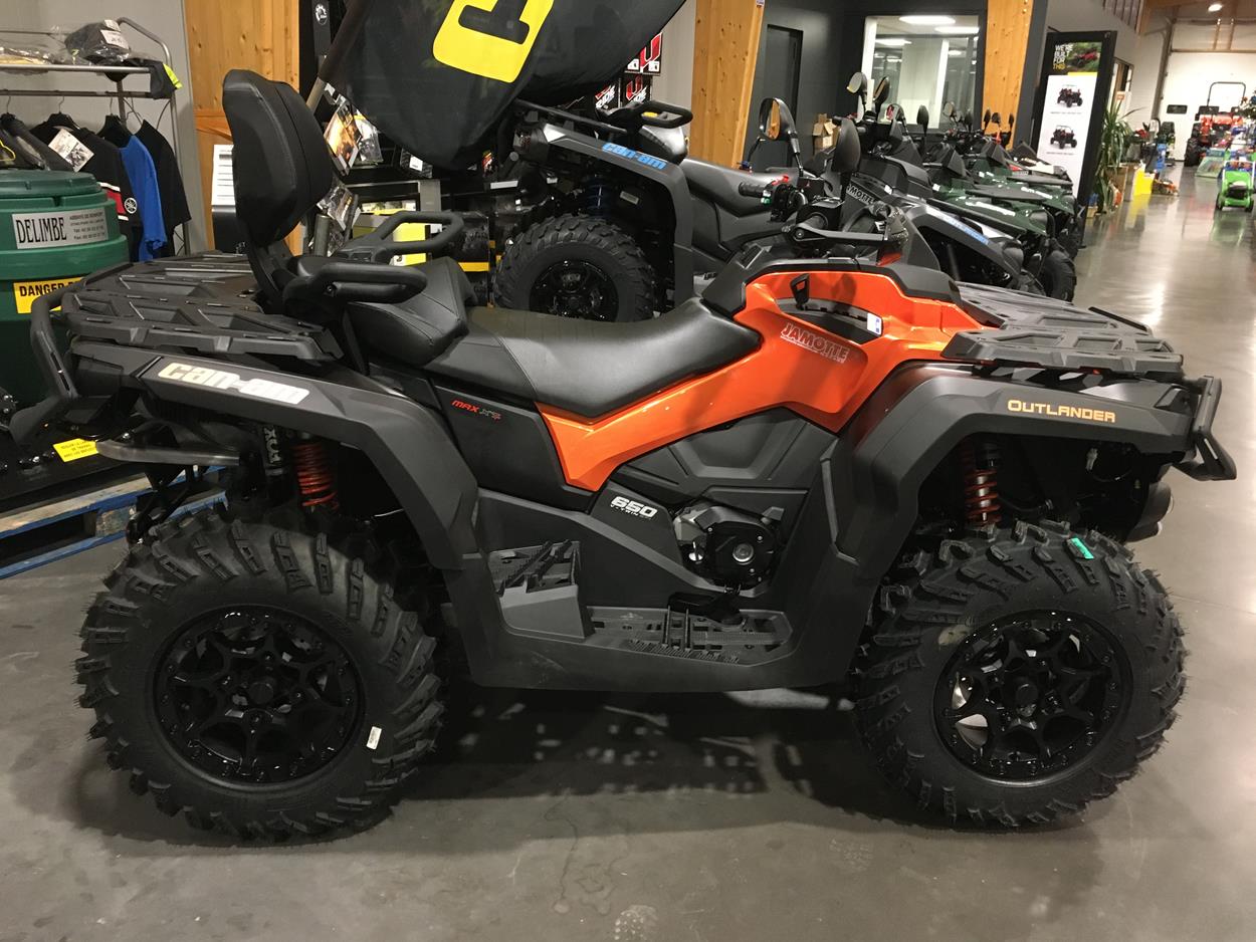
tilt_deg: -17.7
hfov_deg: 61.7
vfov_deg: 48.2
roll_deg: -1.6
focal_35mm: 29
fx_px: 1052
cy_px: 471
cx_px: 628
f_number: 2.2
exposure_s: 1/25
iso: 200
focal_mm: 4.15
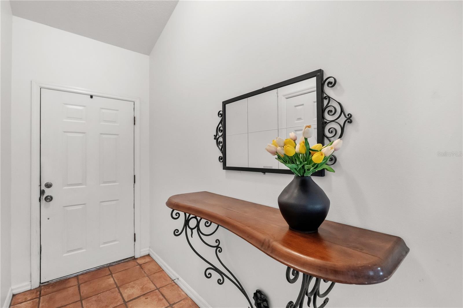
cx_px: 232
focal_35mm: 16
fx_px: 206
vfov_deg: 73.7
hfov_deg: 96.7
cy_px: 154
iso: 6400
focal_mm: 16
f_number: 6.3
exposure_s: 1/125
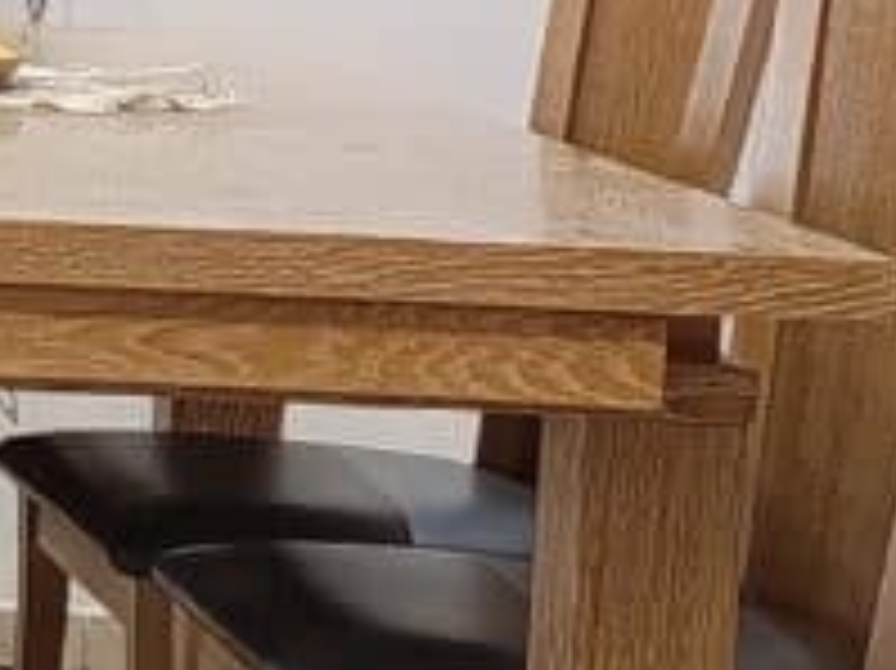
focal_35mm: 185
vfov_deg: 8.0
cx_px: -306
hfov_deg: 10.4
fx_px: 4786
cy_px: 117
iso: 1052
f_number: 1.65
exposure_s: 1/100
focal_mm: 6.11
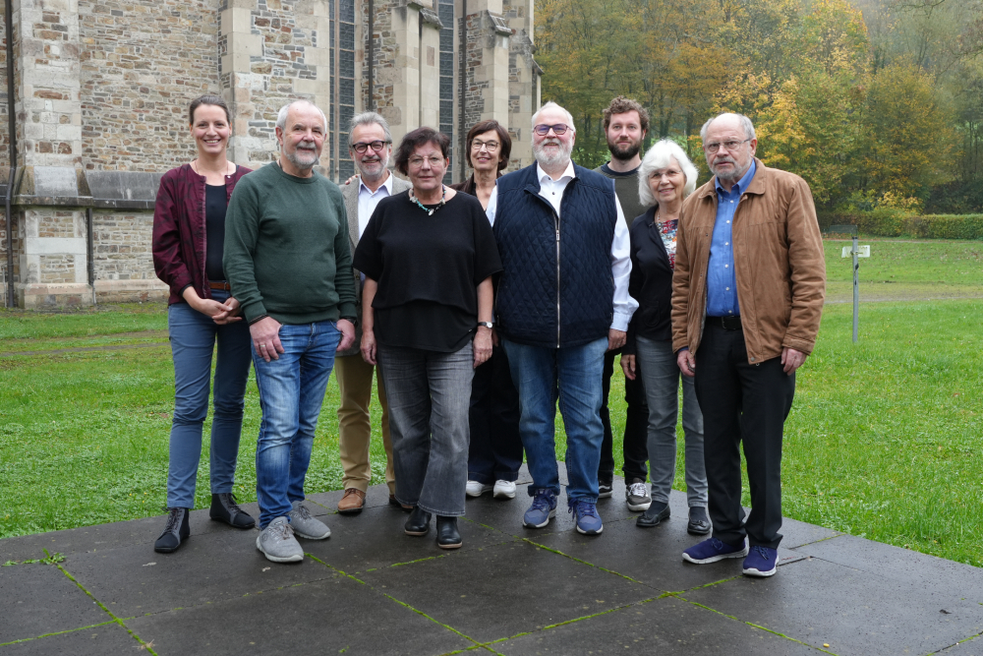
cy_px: 328
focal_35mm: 33
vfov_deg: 40.0
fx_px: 901
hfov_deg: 57.2
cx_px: 492
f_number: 4
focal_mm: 22
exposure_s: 1/160
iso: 500
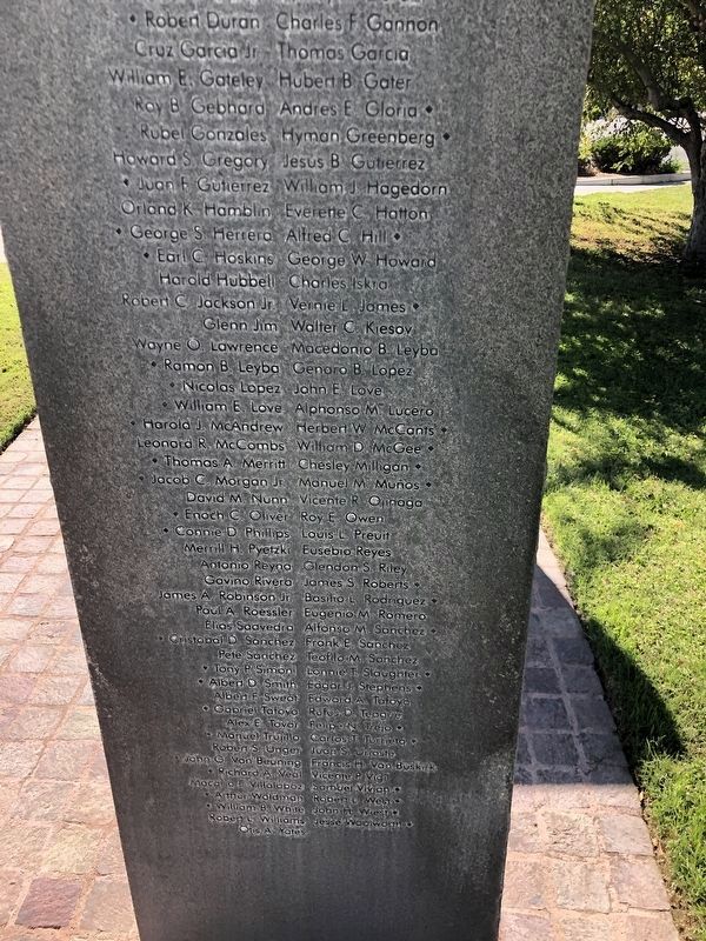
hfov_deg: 49.7
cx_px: 353
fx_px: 761
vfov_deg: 63.4
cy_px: 470
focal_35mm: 28
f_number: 1.8
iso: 20
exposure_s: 1/442
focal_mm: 4
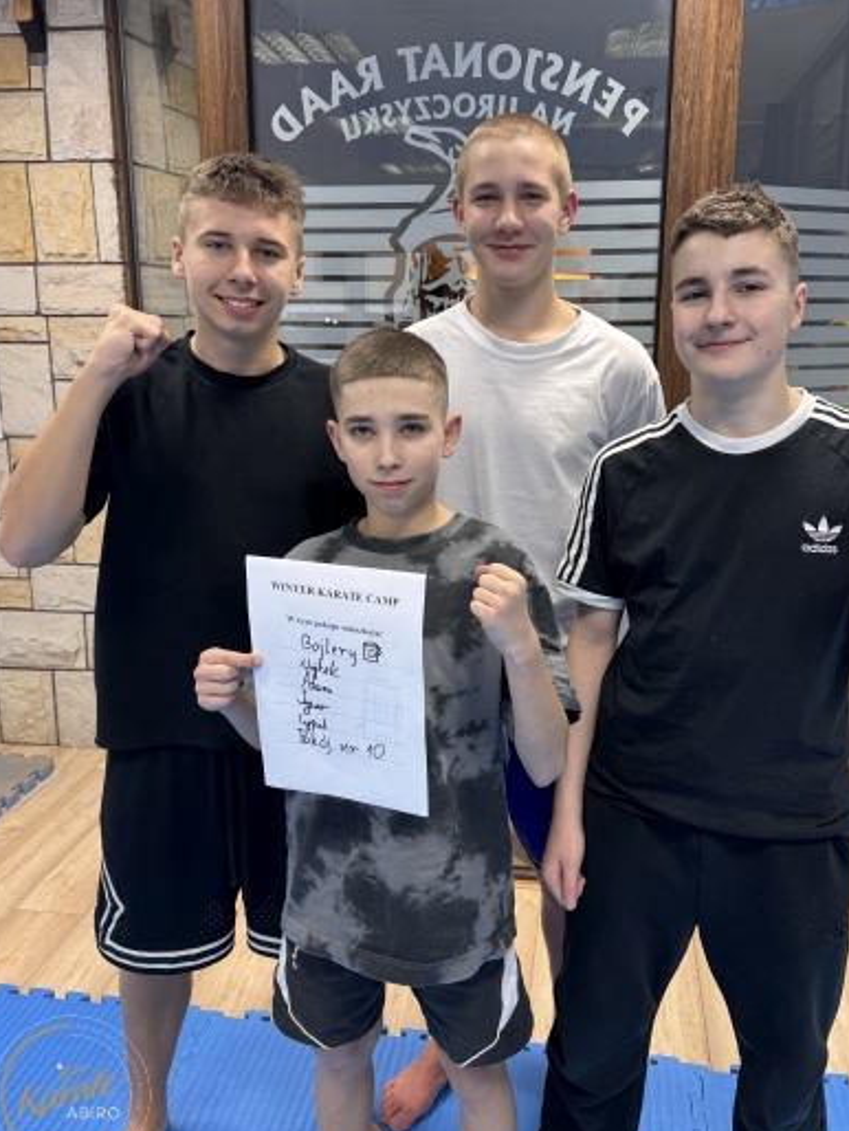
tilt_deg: -11.0
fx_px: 915
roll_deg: -0.3
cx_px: 484
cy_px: 517
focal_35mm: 28
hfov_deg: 49.6
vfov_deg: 63.3
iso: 100
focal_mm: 6.76
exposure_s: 1/50
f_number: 1.78
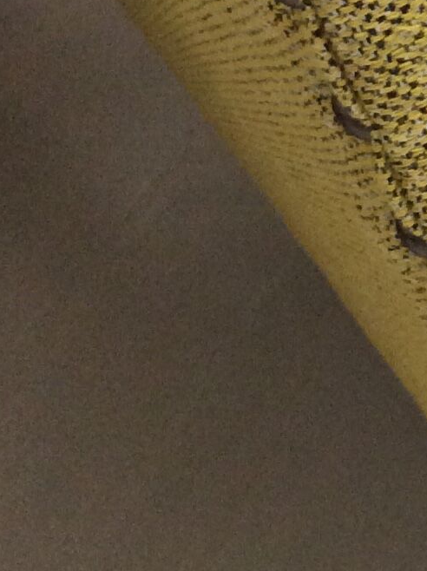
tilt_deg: -42.3
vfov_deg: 15.5
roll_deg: -2.6
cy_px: 99
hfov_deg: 11.0
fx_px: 2076
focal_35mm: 126
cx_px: 752
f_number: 2.4
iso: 160
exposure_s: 1/25
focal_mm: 3.3
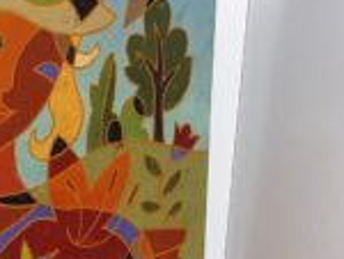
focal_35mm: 112
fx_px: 1115
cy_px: 135
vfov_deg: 13.3
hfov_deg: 16.9
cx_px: -55
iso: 40
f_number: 1.7
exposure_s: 1/60
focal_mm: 3.7
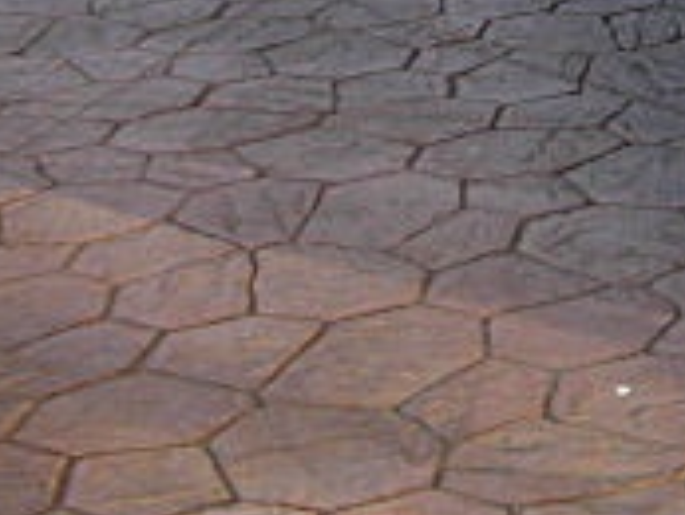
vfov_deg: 10.6
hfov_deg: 13.3
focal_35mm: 133
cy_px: -360
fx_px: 2634
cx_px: 1255
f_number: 2.8
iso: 50
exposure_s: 1/125
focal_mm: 6.3
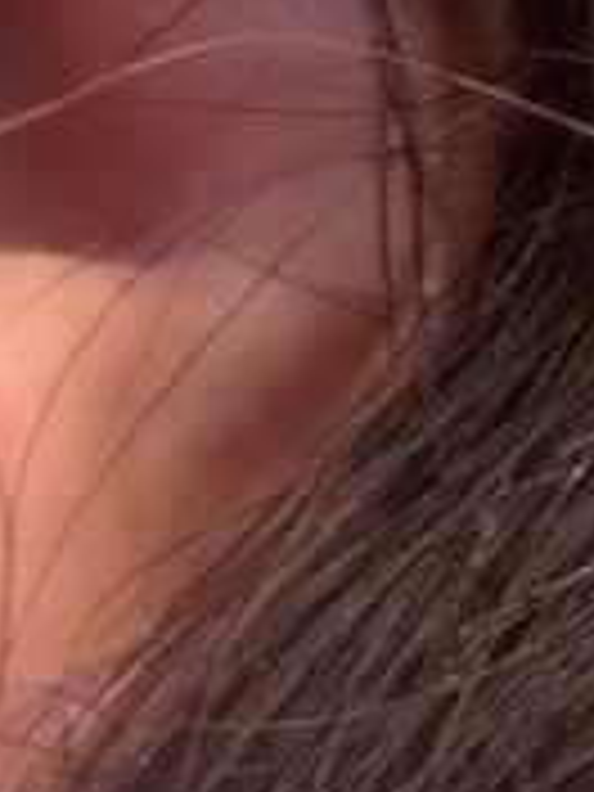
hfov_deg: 7.2
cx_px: 0
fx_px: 4690
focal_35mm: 205
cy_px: 1431
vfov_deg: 9.2
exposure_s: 1/50
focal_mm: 2.71
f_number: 1.9
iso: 200
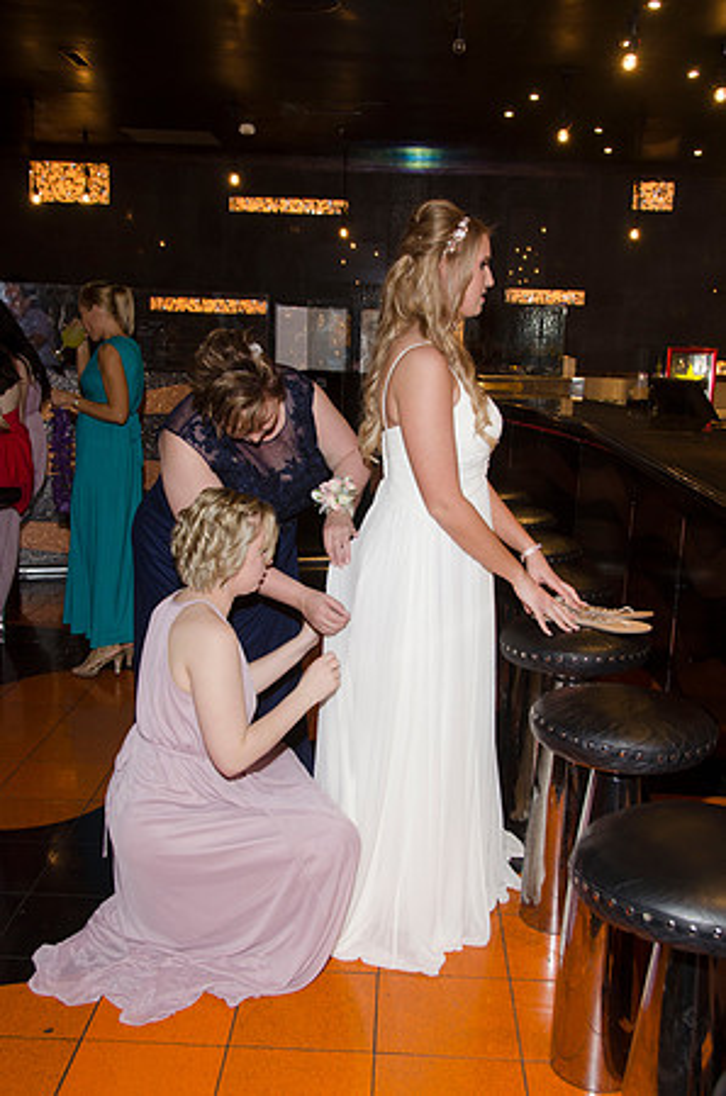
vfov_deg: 49.6
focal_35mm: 39
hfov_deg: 34.1
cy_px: 548
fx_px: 1185
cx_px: 363
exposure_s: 1/60
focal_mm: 26
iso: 400
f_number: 5.6
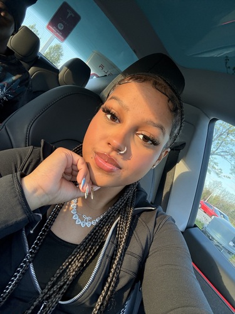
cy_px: 157
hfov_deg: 58.9
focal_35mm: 23
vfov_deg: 73.9
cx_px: 118
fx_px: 208
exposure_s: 1/122
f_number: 1.9
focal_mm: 2.69
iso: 64
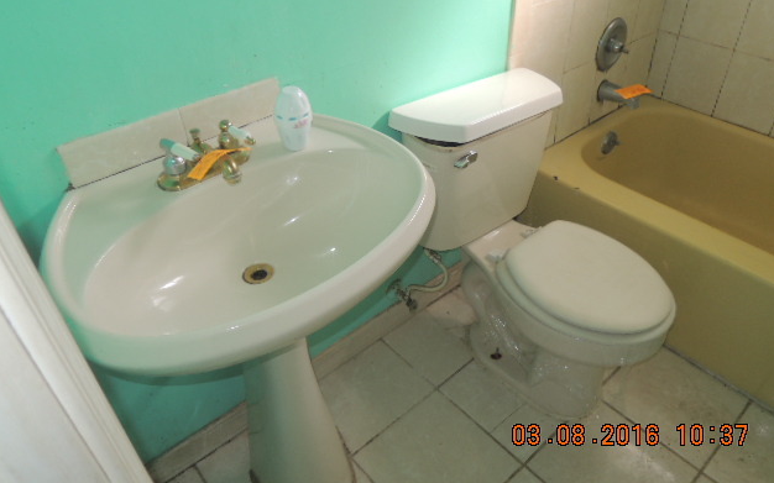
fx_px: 548
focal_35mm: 26
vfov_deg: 47.4
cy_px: 206
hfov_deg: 70.4
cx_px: 393
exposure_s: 1/80
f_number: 1.8
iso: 100
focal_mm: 4.3
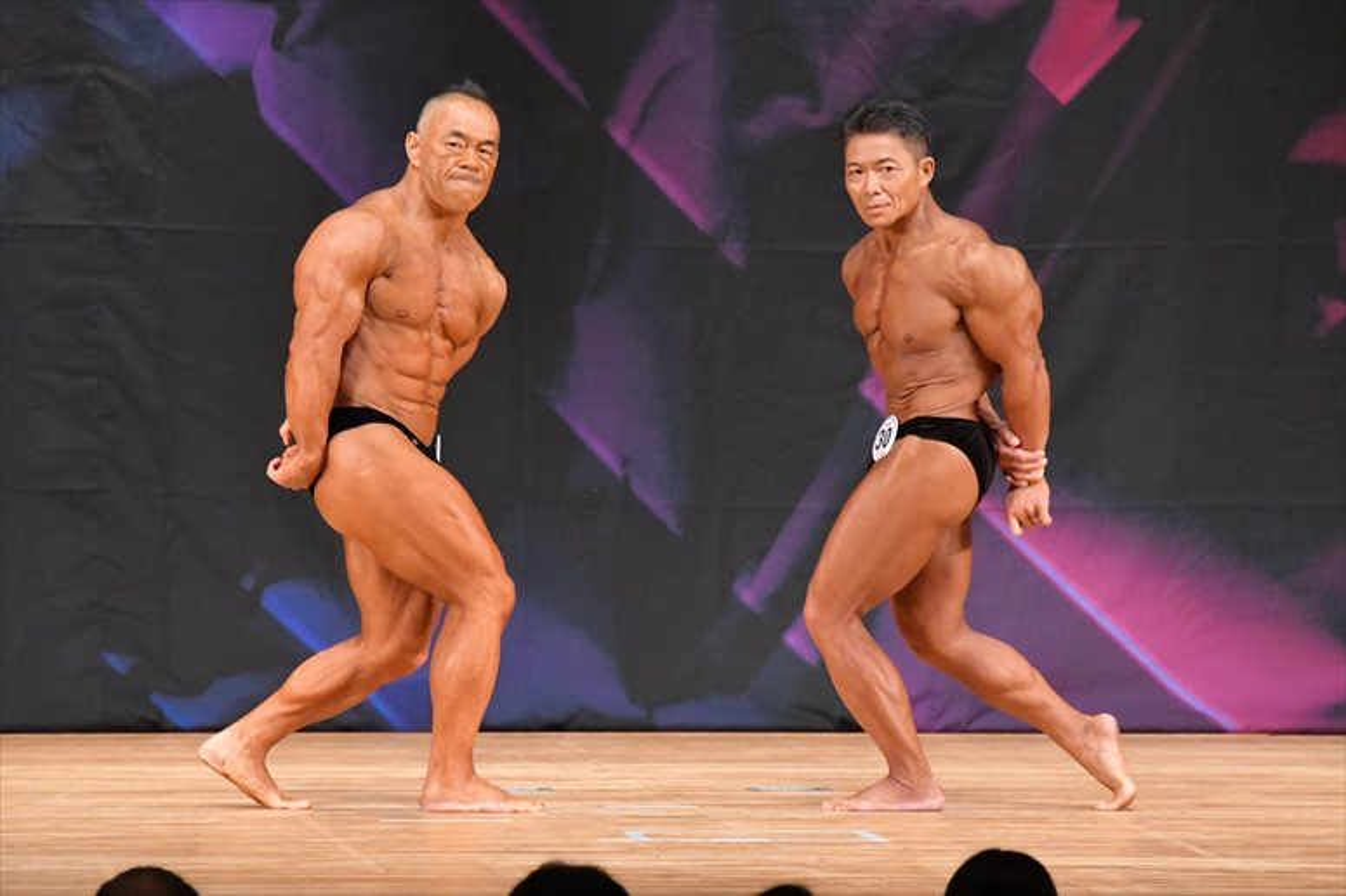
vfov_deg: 4.6
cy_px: 448
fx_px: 11211
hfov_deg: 6.9
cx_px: 673
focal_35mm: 300
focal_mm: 200
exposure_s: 1/400
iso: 7200
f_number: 5.6
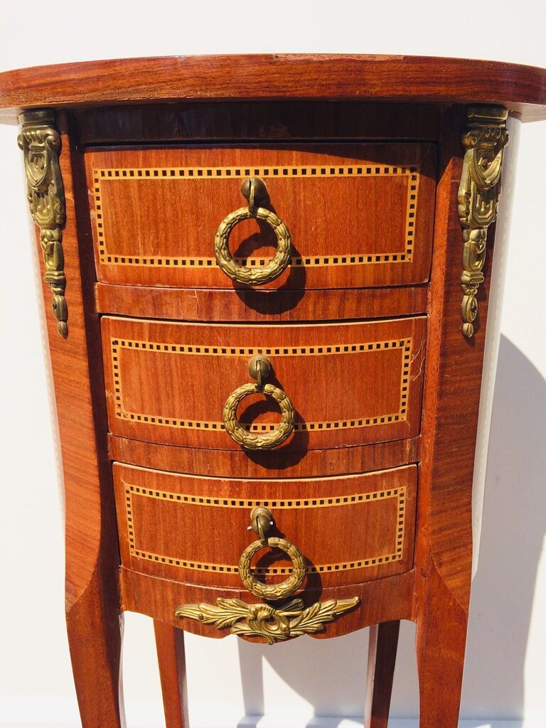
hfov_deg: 48.2
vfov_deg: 61.7
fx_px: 610
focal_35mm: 29
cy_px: 364
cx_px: 273
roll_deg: -0.5
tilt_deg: -16.0
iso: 32
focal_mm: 4.15
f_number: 2.2
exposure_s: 1/2415
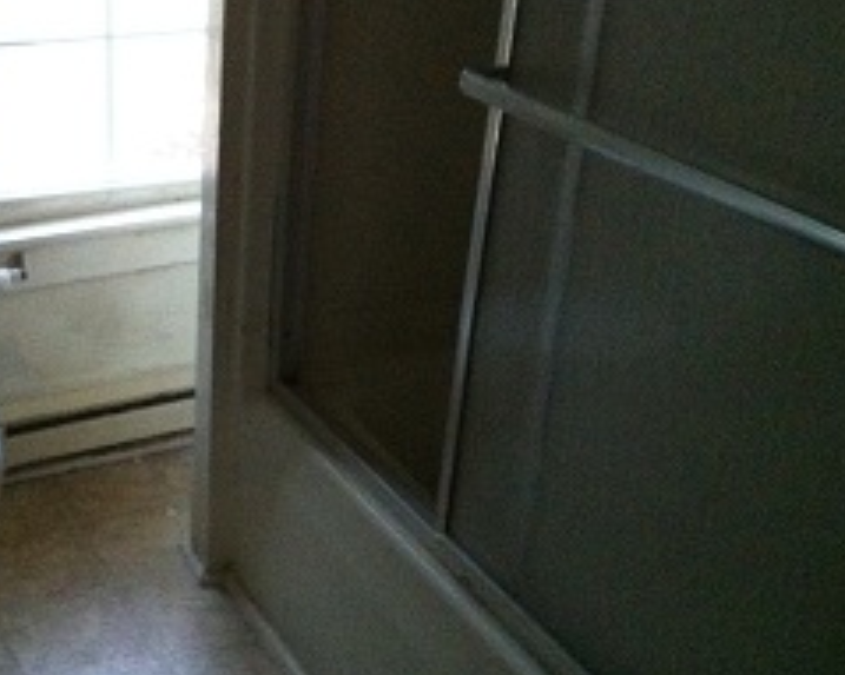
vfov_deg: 26.7
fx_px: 1425
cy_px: 346
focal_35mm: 57
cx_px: 159
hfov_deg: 32.1
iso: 1000
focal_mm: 3.85
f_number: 2.8
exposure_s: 1/15
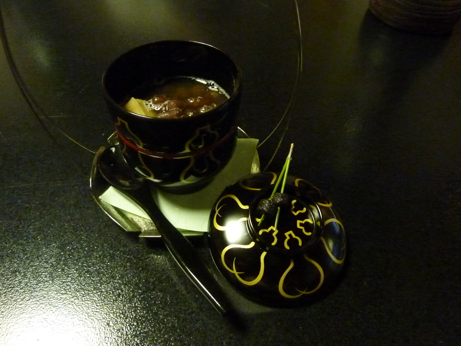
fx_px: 333
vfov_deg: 54.9
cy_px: 173
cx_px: 230
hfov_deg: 69.4
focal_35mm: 25
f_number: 3.3
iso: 800
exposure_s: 1/8
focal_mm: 4.1
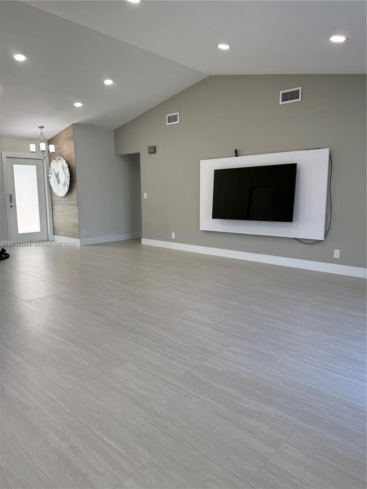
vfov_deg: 71.6
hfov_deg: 56.8
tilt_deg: -7.3
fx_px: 339
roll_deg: +0.3
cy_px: 244
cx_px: 184
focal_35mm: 24
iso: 125
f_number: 1.78
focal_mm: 6.76
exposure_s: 1/240
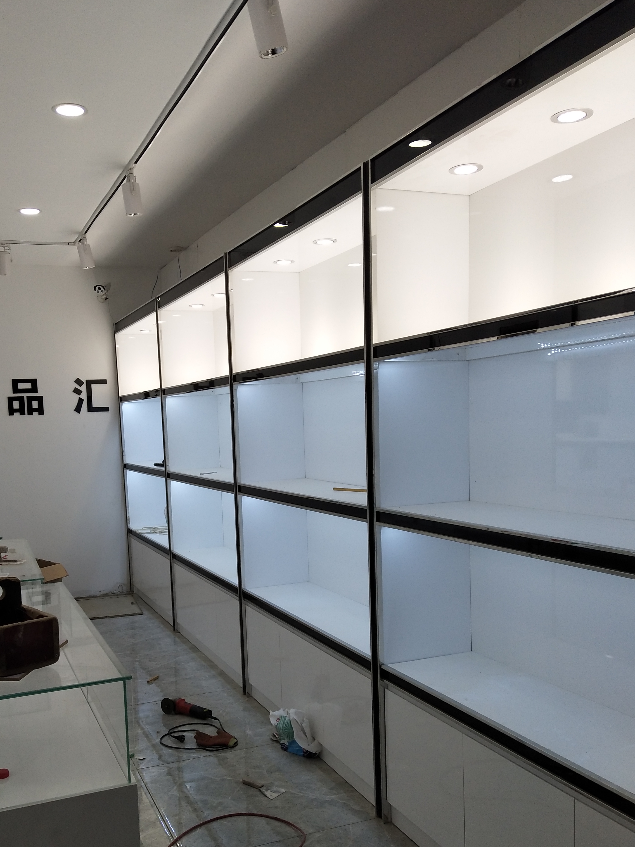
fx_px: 783
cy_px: 498
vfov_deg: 56.5
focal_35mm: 32
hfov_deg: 43.9
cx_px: 252
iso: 50
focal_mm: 3.88
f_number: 2
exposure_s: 1/100
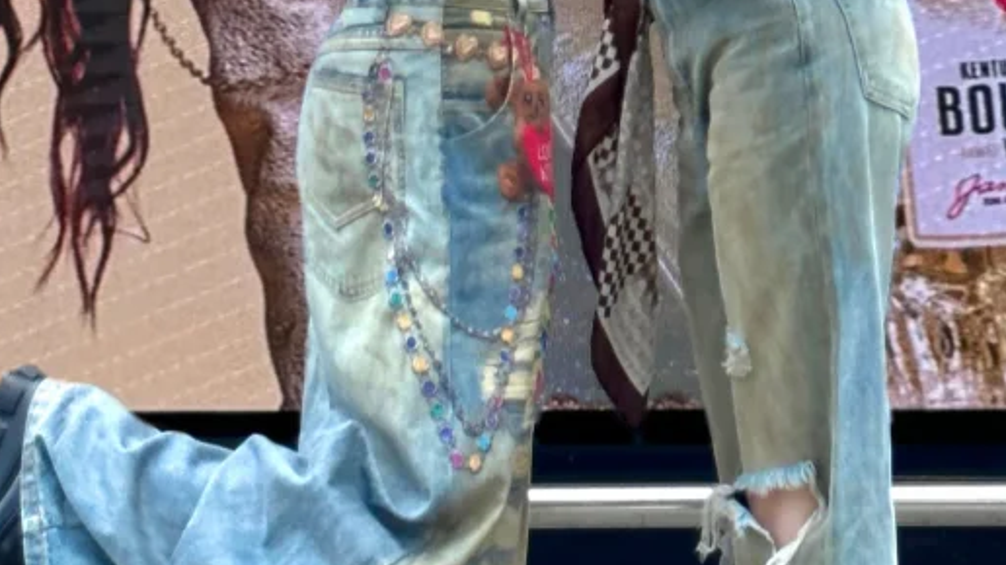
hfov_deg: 14.7
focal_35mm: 146
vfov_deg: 8.1
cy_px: -288
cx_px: 540
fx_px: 3894
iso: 64
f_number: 1.78
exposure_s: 1/1695
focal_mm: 6.86
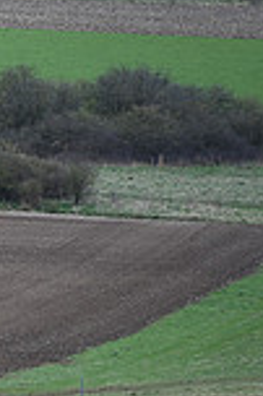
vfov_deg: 2.7
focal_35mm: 762
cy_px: 107
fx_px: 8369
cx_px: -378
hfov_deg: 1.8
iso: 220
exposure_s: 1/800
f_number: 4.5
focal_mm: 200
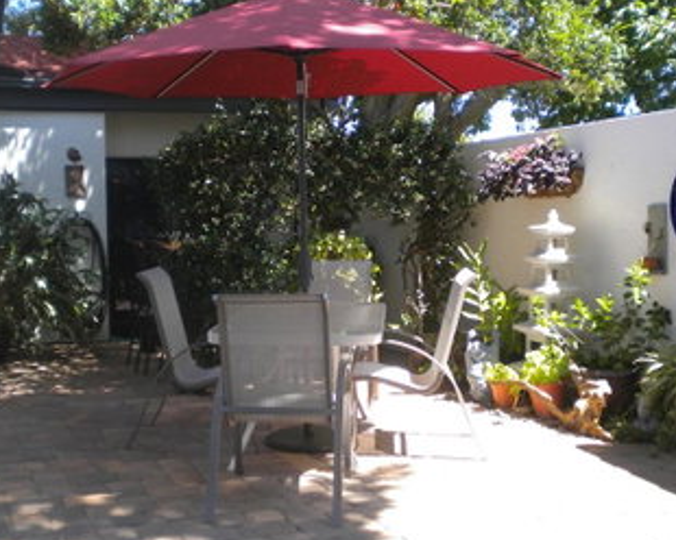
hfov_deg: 39.5
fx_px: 940
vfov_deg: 32.1
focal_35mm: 47
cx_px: 309
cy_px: 255
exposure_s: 1/194
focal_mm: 6.3
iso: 80
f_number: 3.1
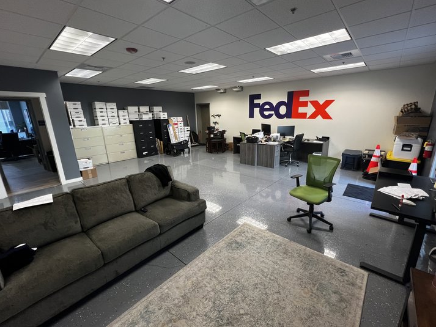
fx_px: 176
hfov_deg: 102.0
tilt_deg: -15.5
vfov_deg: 85.7
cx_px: 224
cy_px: 161
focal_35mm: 14
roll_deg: +1.7
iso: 160
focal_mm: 1.57
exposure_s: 1/54
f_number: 1.8
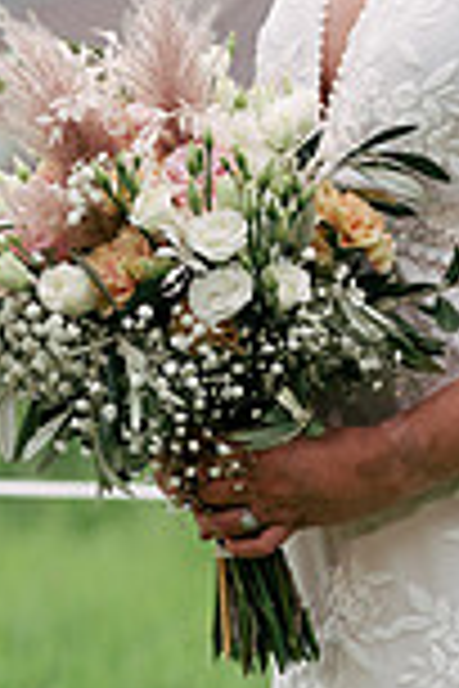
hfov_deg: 2.3
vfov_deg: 3.5
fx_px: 11264
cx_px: 601
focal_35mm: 589
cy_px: 0
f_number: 7.1
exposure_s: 1/250
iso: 500
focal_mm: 200
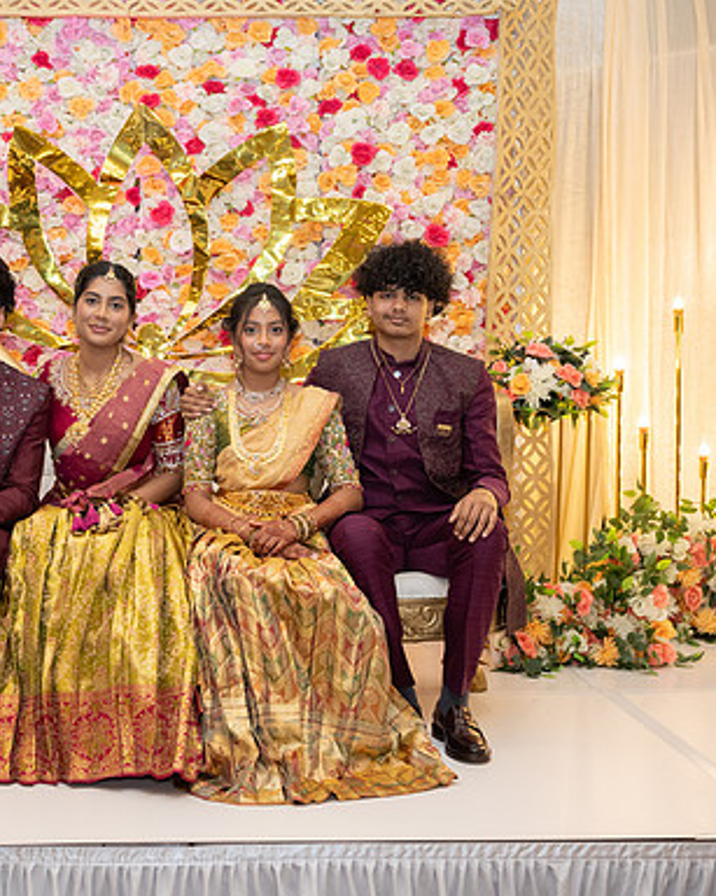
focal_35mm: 53
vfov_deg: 35.4
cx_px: 163
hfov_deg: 28.1
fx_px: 1404
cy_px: 447
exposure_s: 1/160
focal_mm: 37
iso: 1000
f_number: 3.5
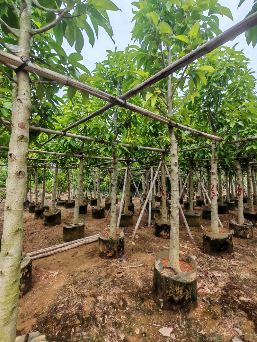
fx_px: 158
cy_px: 171
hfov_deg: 78.1
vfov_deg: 94.5
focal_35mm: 16
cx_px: 128
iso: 50
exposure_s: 1/630
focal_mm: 1.96
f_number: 2.2
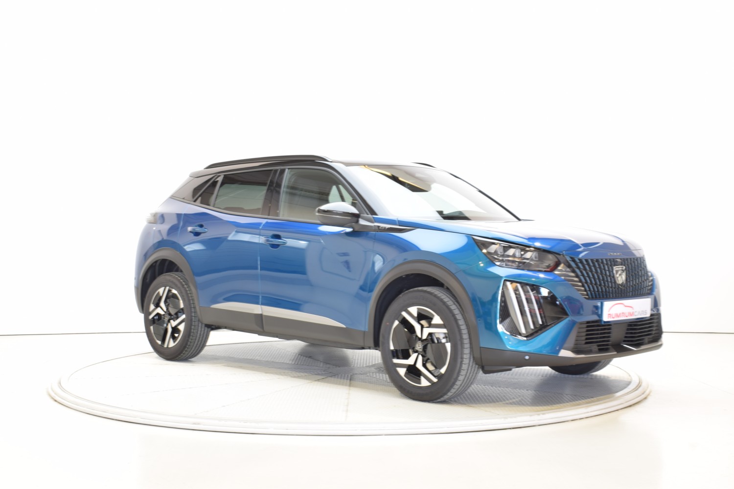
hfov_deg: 41.1
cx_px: 367
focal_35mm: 48
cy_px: 244
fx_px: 979
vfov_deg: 28.1
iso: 100
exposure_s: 1.3
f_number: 16
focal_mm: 32
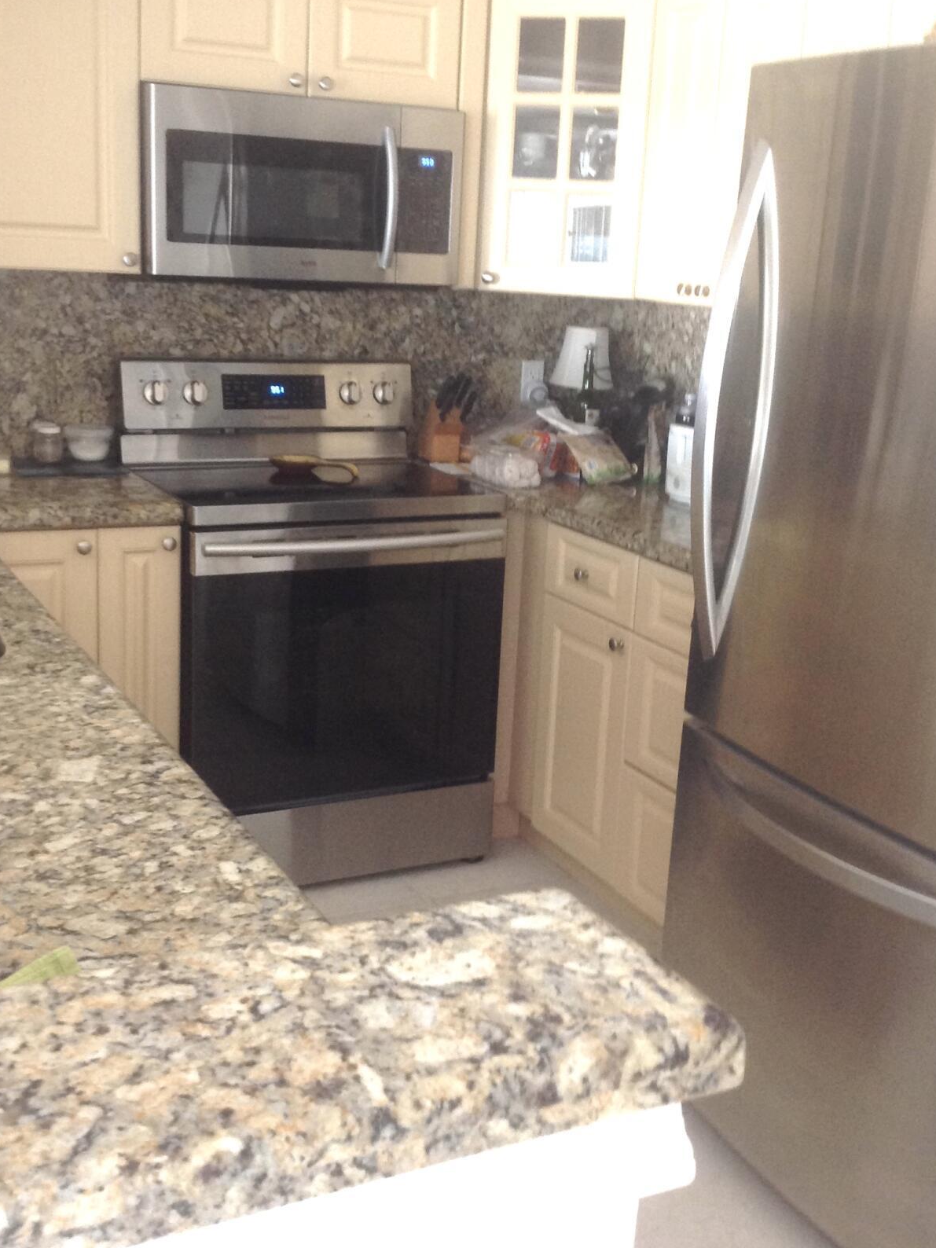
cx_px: 451
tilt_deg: -14.3
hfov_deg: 32.9
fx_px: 1586
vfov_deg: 42.9
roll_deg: -2.6
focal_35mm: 44
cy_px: 575
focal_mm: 4.28
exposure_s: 1/15
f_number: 2.4
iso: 125
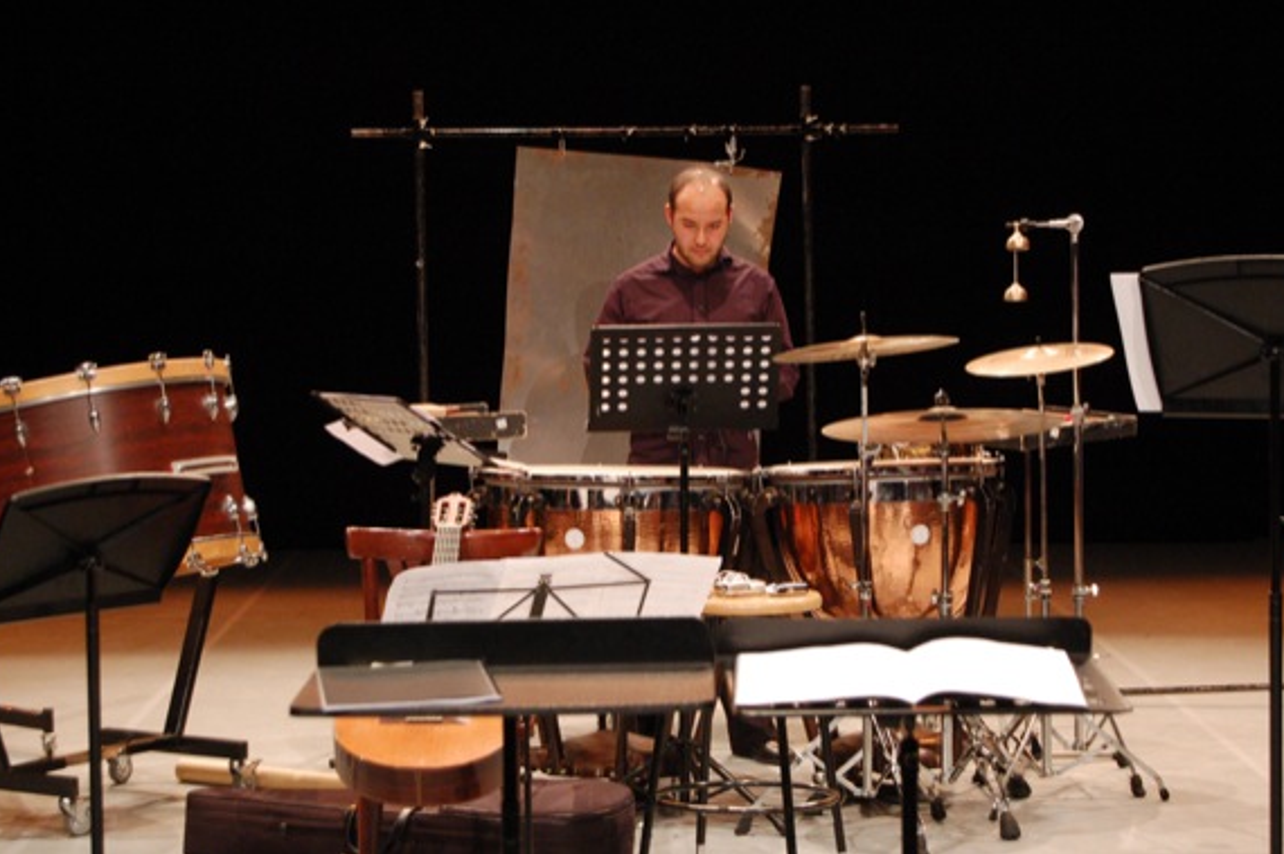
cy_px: 382
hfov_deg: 22.0
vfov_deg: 14.7
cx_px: 660
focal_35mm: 93
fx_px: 3298
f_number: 5.6
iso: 1600
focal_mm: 55
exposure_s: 1/20
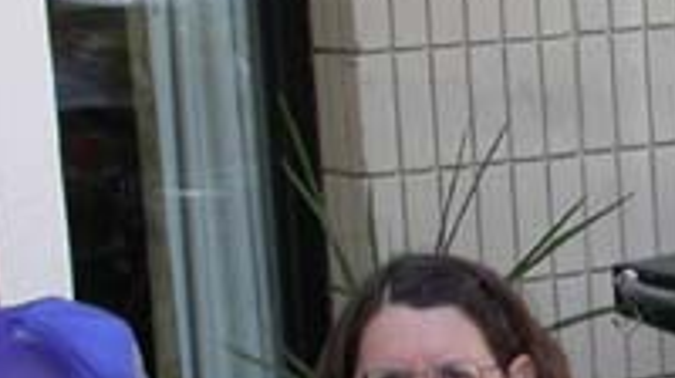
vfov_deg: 7.2
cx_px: 800
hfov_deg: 12.7
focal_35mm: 166
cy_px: 503
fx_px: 2968
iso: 100
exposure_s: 1/119
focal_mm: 7.85
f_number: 4.7
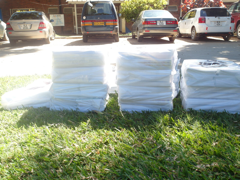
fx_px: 215
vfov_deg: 45.4
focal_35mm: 31
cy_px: 90
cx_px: 120
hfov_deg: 58.4
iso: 80
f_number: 3.4
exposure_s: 1/350
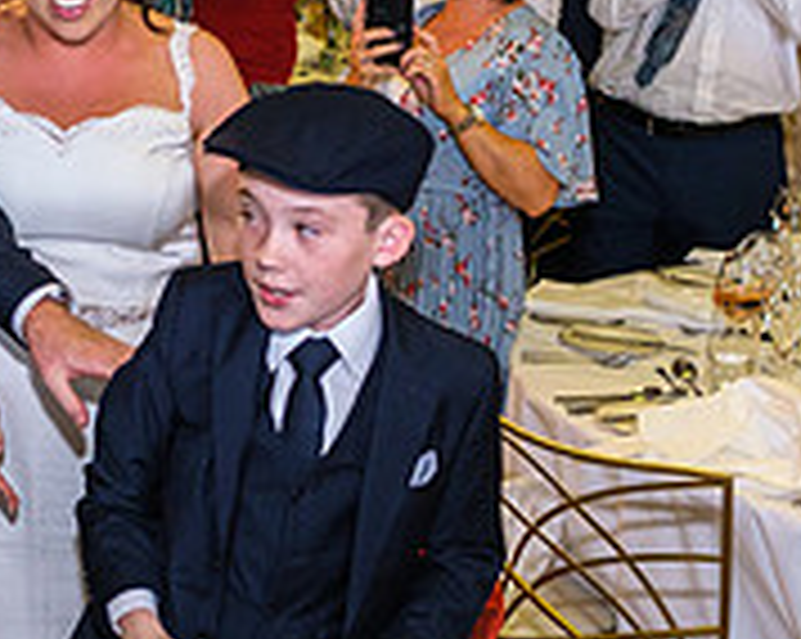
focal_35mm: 78
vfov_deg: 19.6
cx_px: -22
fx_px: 1847
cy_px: 250
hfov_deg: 23.3
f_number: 2.5
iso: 1000
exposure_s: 1/160
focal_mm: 16
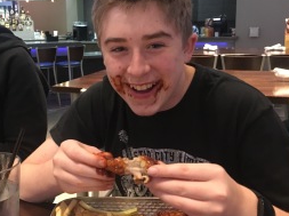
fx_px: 350
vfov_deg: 34.1
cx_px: 107
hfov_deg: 44.5
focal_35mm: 42
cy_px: 85
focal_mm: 4.15
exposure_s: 1/15
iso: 500
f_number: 2.2
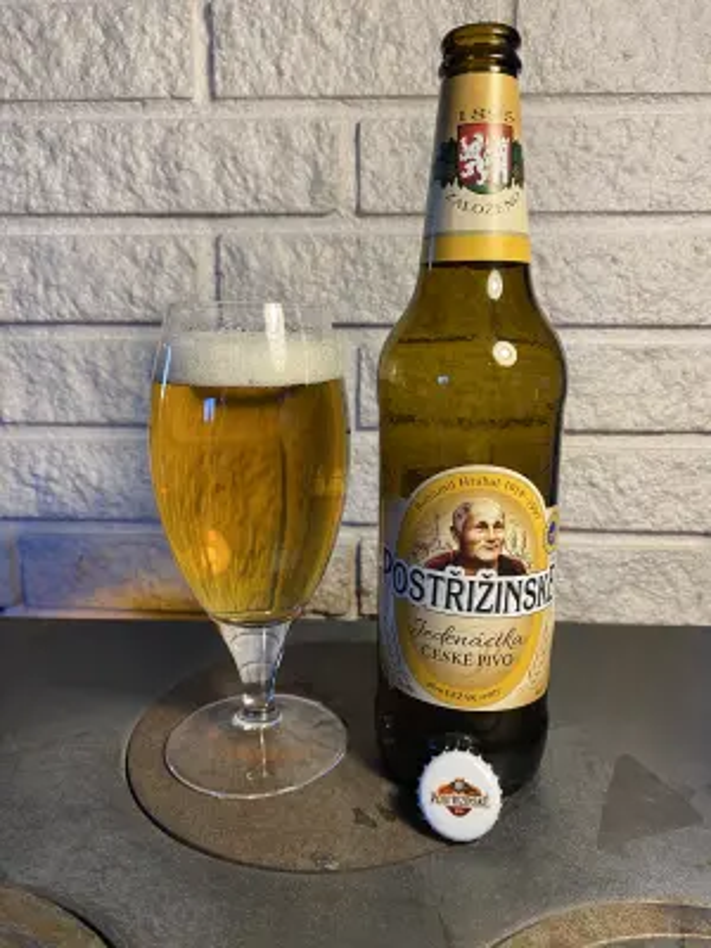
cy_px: 474
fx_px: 712
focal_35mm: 26
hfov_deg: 53.1
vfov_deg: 67.3
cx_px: 356
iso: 64
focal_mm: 4.25
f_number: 1.8
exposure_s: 1/50
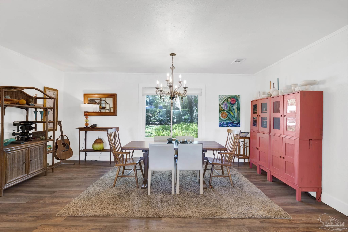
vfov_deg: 68.9
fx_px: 169
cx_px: 174
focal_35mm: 18
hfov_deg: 91.6
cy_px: 116
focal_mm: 17.5
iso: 400
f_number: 11
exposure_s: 1/2.5
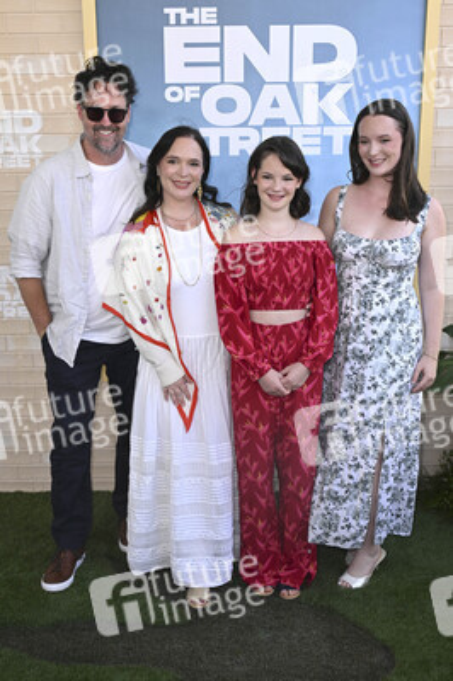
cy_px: 340
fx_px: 756
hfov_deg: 33.3
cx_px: 226
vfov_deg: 48.5
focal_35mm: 40
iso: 640
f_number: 6.3
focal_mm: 40
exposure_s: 1/250
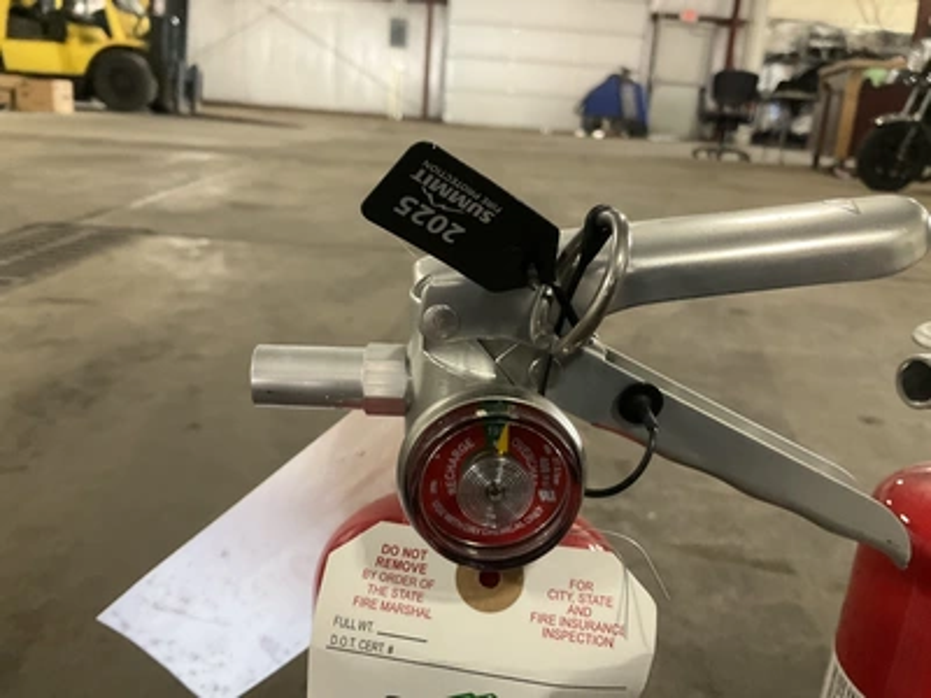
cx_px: 466
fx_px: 780
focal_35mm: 29
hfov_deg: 61.7
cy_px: 349
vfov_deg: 48.2
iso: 200
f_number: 1.8
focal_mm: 3
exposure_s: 1/60
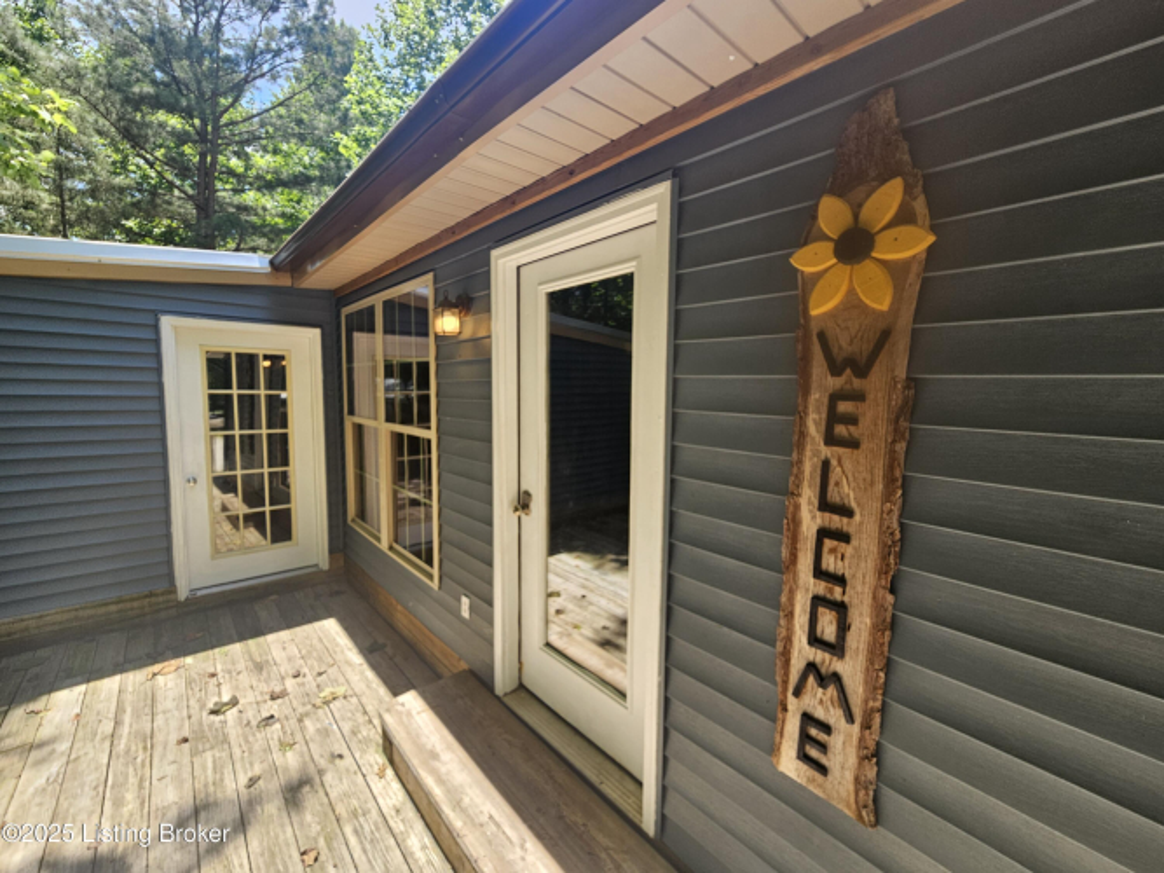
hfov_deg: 106.2
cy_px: 436
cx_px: 582
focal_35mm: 13
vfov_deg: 89.9
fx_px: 437
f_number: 2.2
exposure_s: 1/253
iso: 50
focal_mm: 2.2
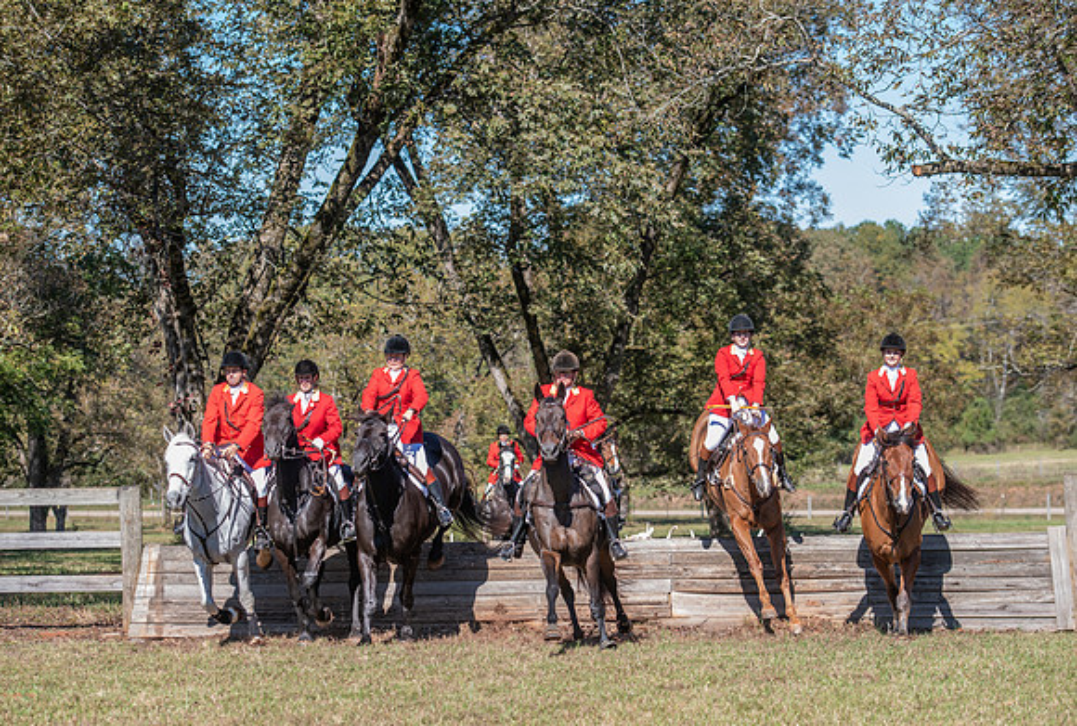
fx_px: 3418
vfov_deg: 12.1
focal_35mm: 114
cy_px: 418
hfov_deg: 17.9
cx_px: 509
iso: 280
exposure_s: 1/400
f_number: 4
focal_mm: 98
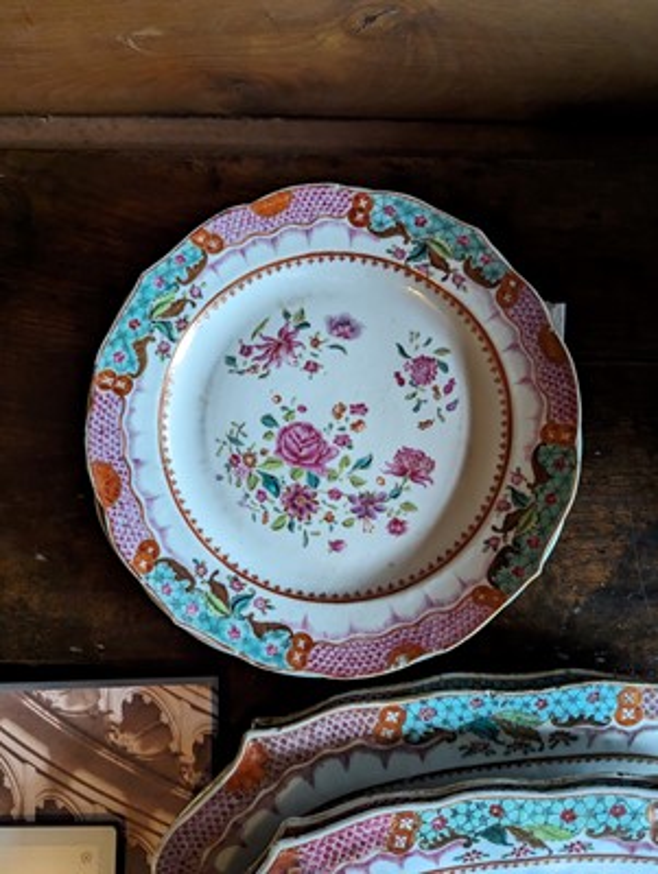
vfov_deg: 71.5
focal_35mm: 24
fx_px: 607
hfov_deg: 56.9
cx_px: 329
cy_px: 437
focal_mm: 6.81
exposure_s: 1/50
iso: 549
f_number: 1.85
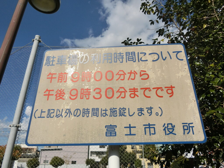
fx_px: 162
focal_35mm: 25
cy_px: 84
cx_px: 112
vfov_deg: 54.9
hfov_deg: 69.4
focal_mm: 4.5
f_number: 7
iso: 125
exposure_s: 1/1000
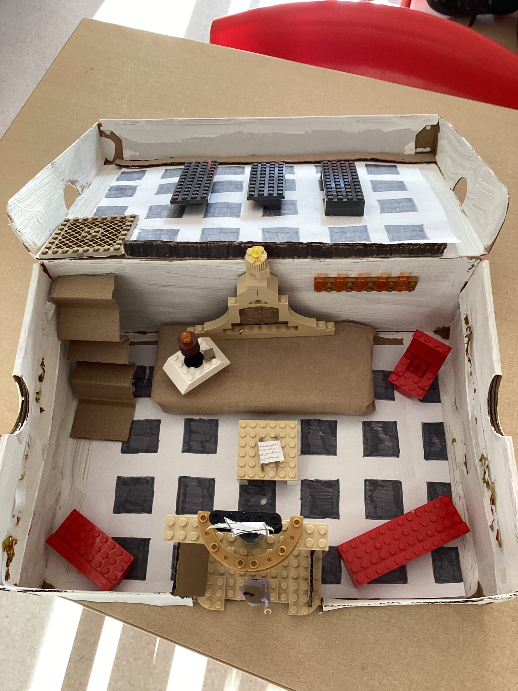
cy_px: 346
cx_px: 259
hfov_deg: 45.4
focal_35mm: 31
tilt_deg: -65.4
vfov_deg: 58.4
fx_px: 619
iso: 64
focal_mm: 3.3
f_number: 2.4
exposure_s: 1/50
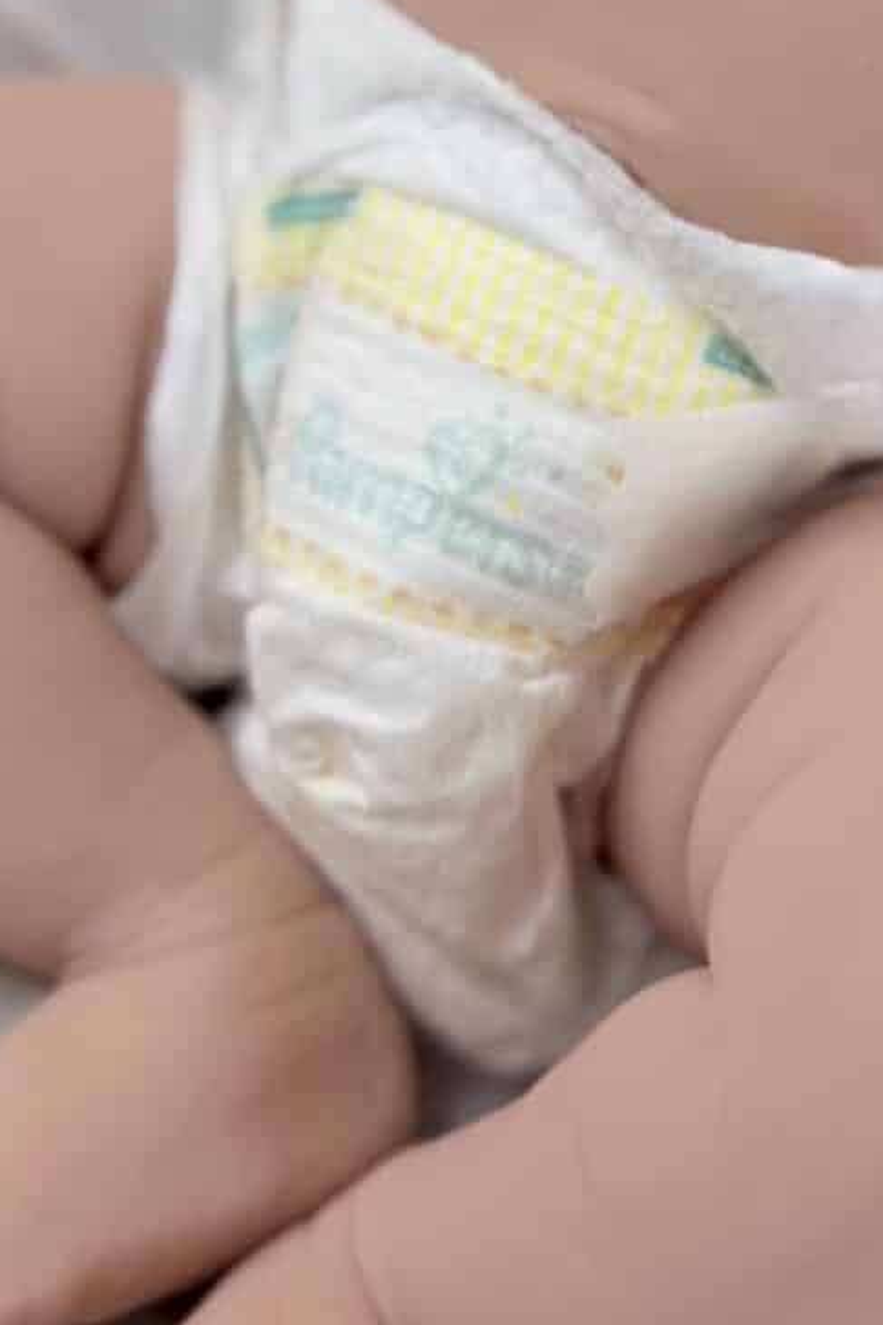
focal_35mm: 88
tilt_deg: -61.5
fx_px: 3237
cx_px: 728
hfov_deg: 15.4
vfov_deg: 21.6
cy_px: -221
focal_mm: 6.76
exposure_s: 1/120
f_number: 1.78
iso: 64
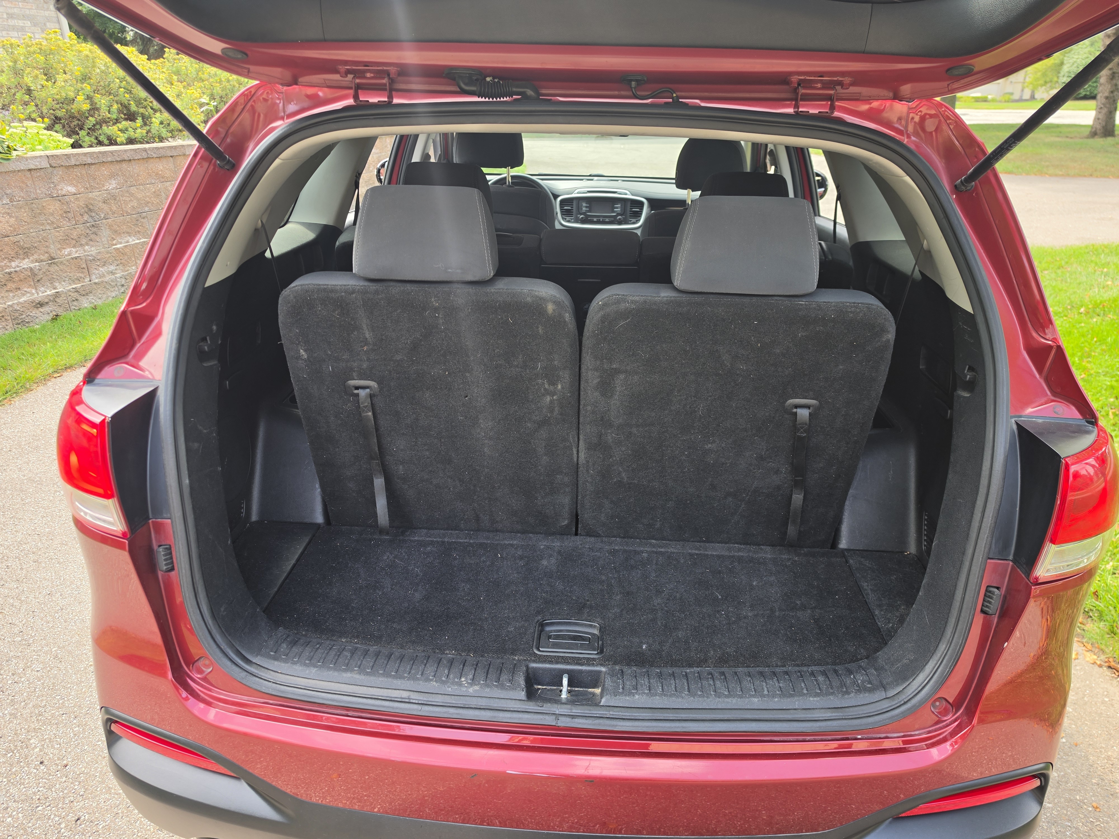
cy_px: 420
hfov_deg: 73.9
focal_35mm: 23
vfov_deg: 58.9
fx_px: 744
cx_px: 560
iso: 20
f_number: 1.4
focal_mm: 6.5
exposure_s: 1/180
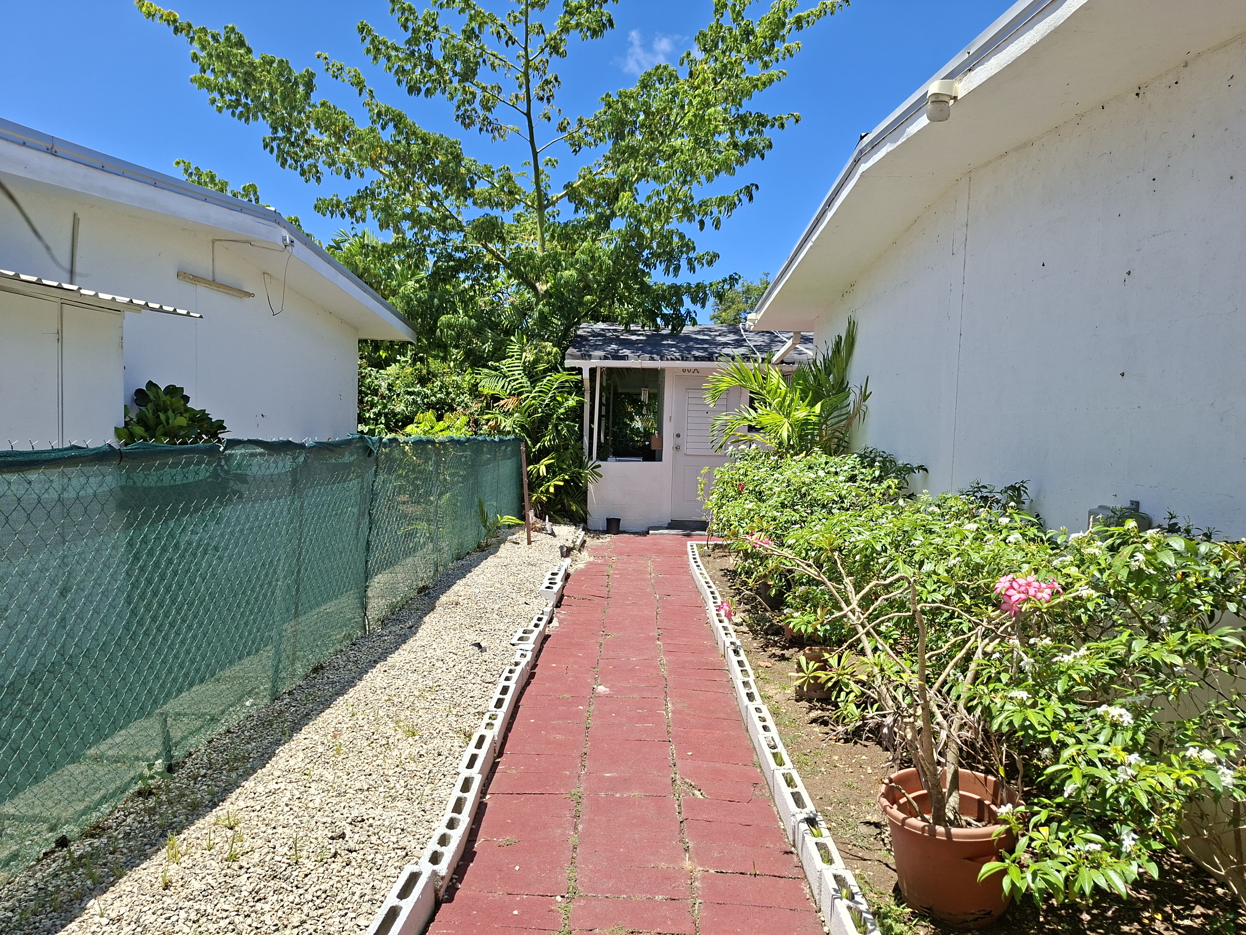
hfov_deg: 73.9
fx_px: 828
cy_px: 468
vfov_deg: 58.9
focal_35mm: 23
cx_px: 623
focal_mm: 5.54
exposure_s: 1/2066
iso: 50
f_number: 1.8
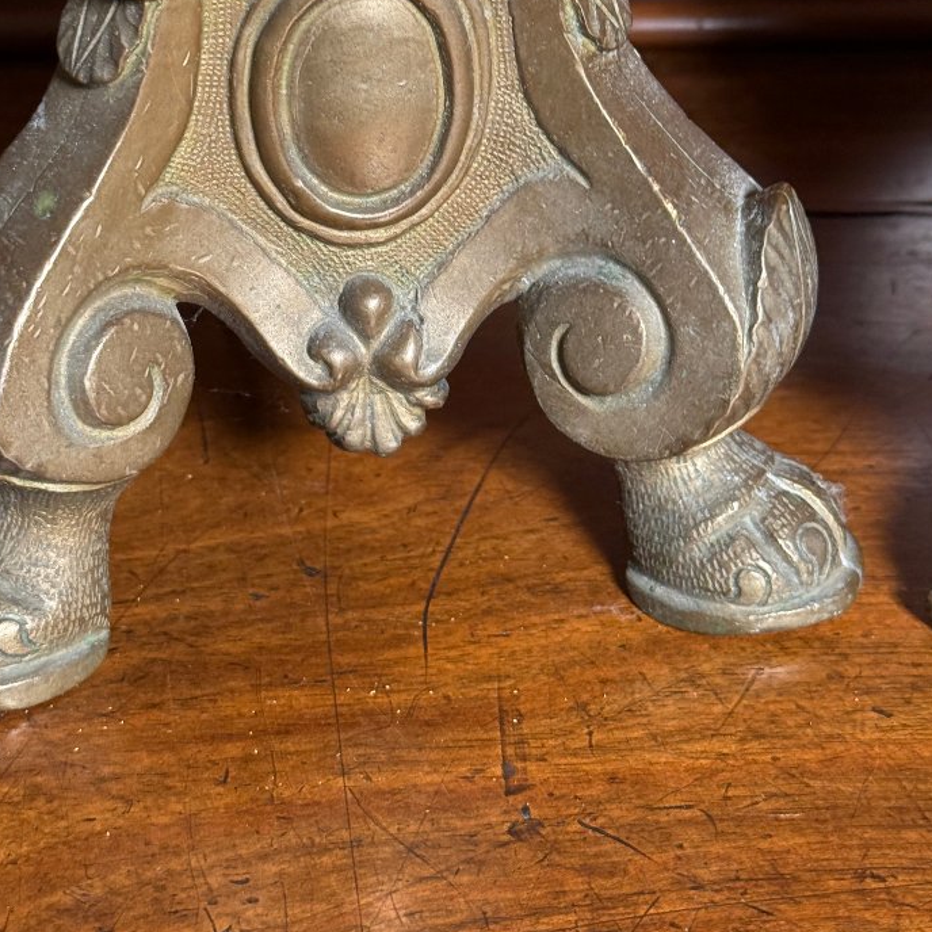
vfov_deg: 23.2
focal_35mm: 74
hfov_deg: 23.3
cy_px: 252
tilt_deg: -30.0
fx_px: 2254
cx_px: 367
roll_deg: +0.5
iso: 160
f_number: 1.78
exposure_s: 1/60
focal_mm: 6.76
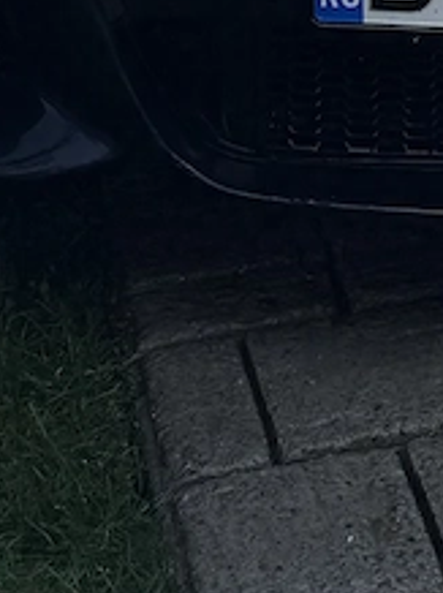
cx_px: 669
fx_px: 2513
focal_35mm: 147
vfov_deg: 11.4
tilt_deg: -7.1
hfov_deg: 9.8
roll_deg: -1.7
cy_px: -775
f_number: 1.78
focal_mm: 6.76
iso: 80
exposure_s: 1/1122
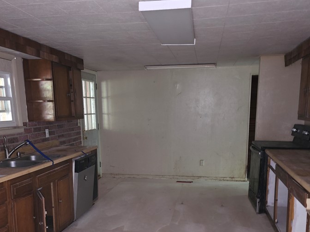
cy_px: 164
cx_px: 148
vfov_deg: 39.9
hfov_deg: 52.6
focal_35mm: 35
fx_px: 313
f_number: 1.7
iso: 320
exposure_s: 1/12
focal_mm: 6.3
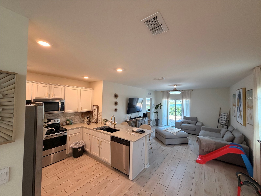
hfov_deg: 102.1
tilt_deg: +1.9
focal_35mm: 14
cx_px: 130
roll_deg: -0.8
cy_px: 98
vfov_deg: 85.7
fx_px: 106
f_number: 2.2
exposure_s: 1/60
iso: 200
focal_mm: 2.22
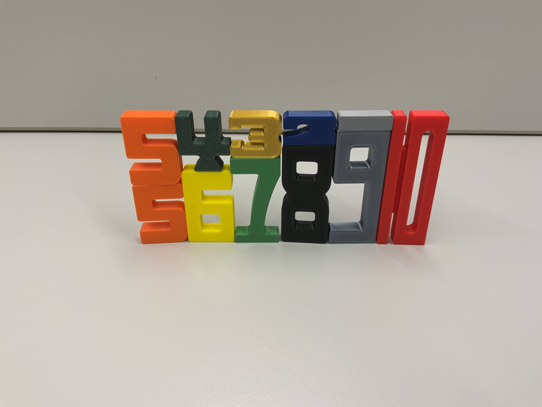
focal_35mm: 29
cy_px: 204
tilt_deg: -30.7
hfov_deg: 61.7
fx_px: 454
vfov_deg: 48.2
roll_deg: -0.9
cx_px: 271
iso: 40
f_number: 1.8
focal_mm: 3
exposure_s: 1/50
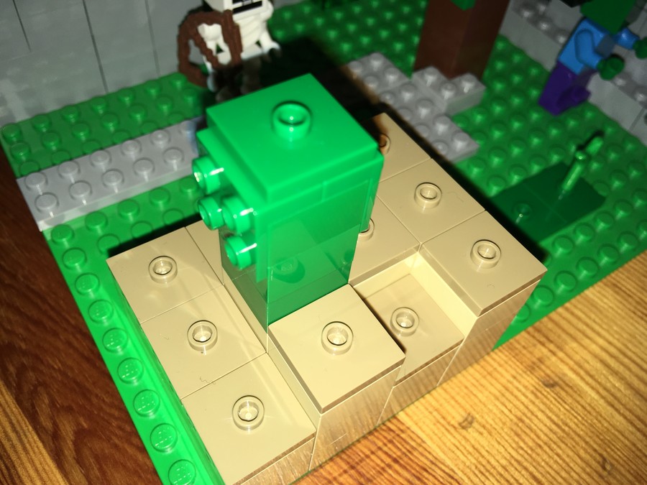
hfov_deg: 61.7
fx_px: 542
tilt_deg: -54.0
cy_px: 242
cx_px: 324
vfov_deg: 48.2
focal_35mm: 29
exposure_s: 1/178
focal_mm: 4.15
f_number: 2.2
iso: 25
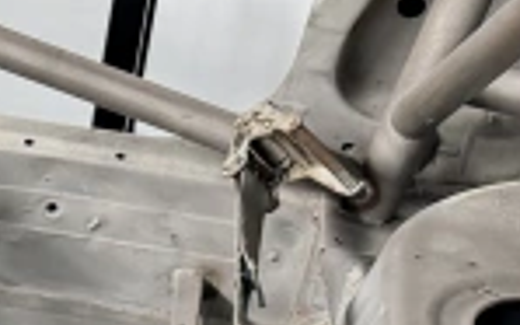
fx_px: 1941
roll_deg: +1.4
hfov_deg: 12.9
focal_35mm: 137
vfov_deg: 9.5
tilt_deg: -27.3
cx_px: -572
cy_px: 227
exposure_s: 1/50
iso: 250
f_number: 1.78
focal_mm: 6.76
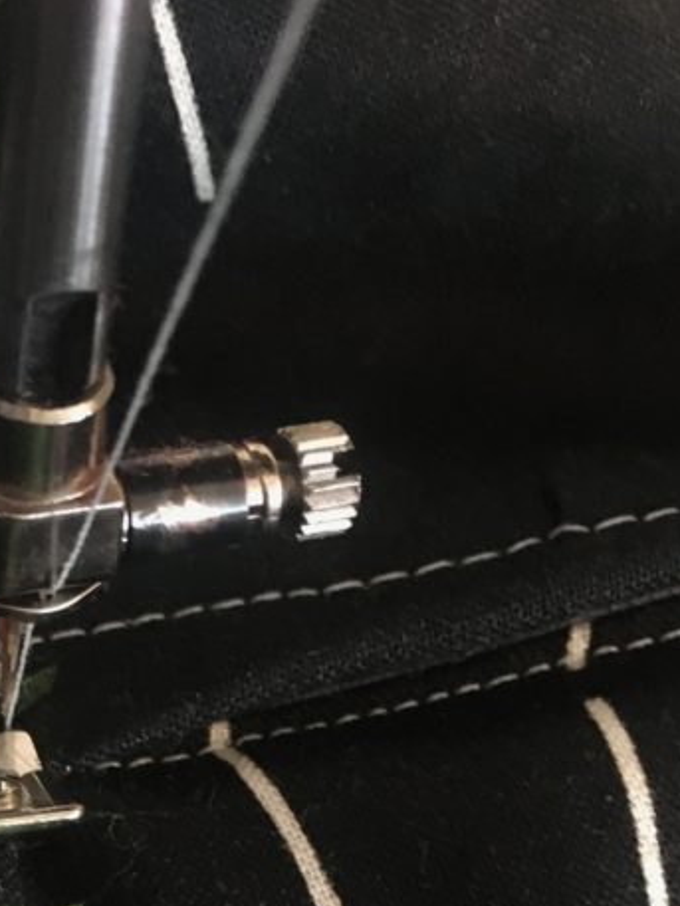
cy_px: 999
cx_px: 69
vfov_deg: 27.3
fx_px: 1702
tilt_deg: -55.0
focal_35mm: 65
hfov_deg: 22.1
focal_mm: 4.15
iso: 250
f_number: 2.2
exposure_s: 1/15
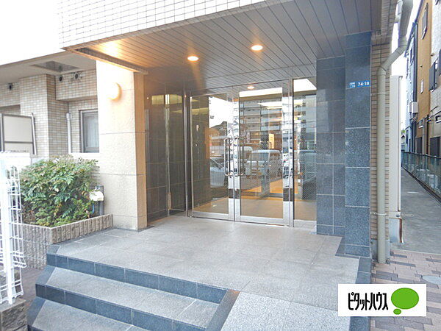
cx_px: 220
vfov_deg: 56.8
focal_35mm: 24
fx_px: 306
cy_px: 166
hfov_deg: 71.6
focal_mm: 4.3
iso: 200
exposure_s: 1/4
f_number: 2.8
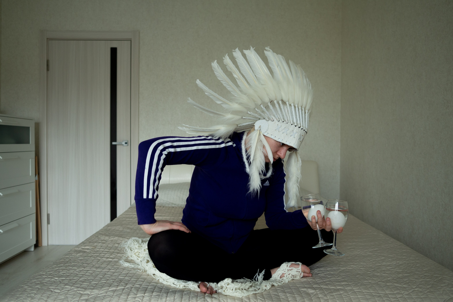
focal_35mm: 25
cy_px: 148
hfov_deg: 71.3
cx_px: 227
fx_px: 316
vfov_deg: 51.1
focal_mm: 12
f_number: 2
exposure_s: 1/60
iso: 250
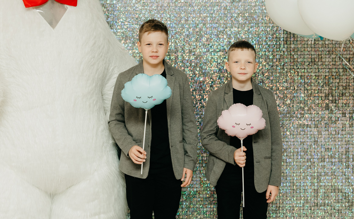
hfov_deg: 35.1
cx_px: 158
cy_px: 45
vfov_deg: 22.0
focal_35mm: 58
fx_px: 558
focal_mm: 32
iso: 400
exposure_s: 1/160
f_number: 4
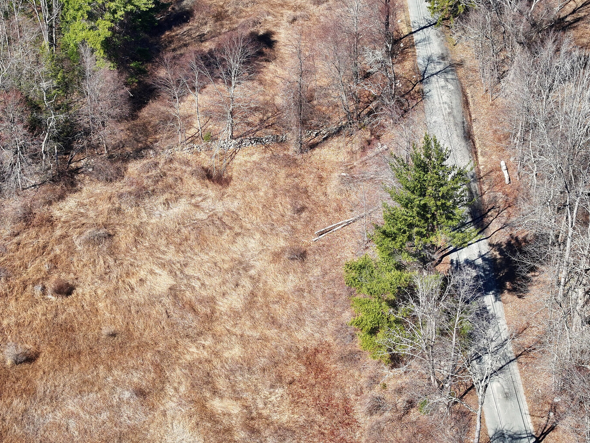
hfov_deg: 24.7
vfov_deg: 18.7
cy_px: 213
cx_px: 290
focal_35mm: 79
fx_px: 1347
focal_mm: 19.35
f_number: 2.8
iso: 100
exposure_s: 1/640
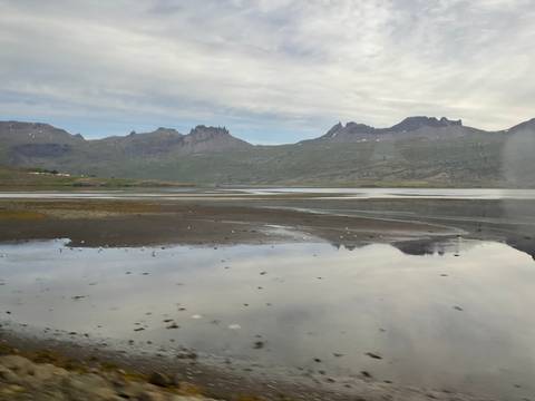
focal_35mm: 29
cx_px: 268
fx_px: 448
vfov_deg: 48.2
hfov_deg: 61.7
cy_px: 200
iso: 20
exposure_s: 1/120
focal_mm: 3
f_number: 1.8
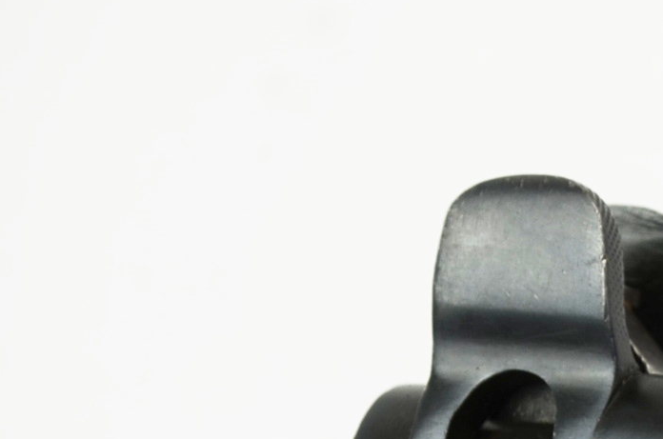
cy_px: 536
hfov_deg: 2.9
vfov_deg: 1.9
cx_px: 989
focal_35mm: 717
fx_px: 13173
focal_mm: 135
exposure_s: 1/30
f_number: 5.6
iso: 100
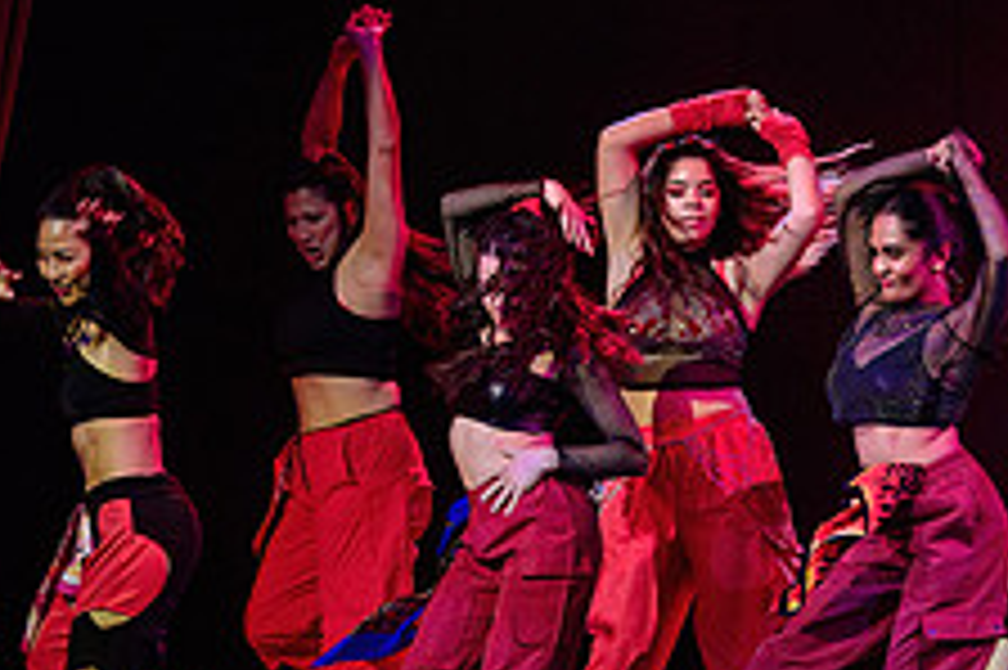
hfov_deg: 8.5
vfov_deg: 5.7
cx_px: 945
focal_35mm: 240
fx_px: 6715
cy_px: 241
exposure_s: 1/200
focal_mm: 90
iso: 1600
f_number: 2.8
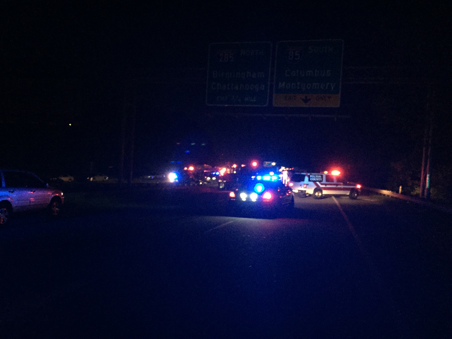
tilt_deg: -0.4
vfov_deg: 48.2
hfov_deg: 61.7
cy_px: 170
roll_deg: -3.4
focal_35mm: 29
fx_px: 379
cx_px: 226
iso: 250
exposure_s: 1/30
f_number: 2.2
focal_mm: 4.15
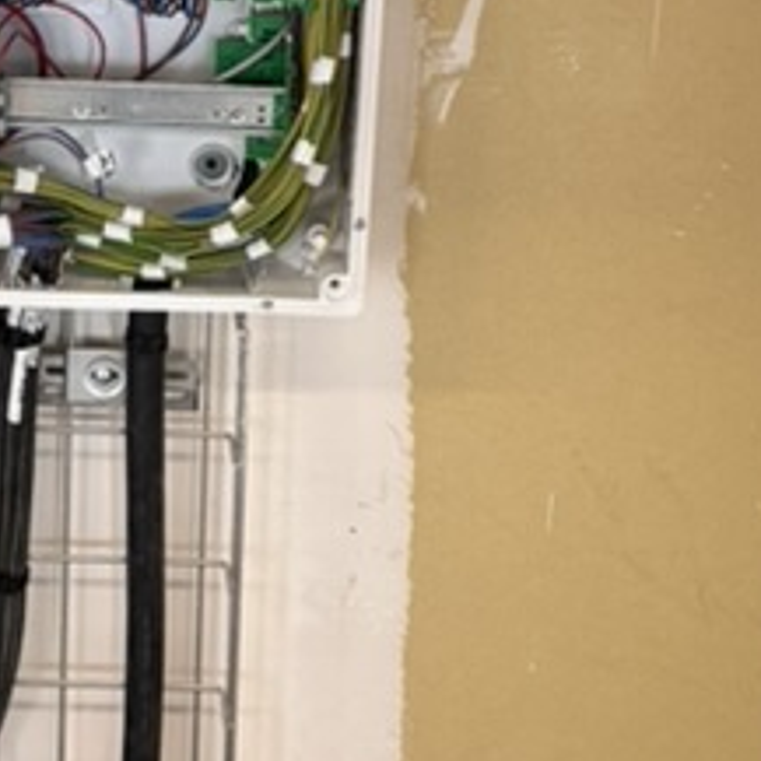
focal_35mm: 100
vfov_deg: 16.8
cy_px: -95
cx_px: 77
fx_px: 2487
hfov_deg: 17.2
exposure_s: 1/50
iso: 320
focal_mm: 6.76
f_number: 1.78
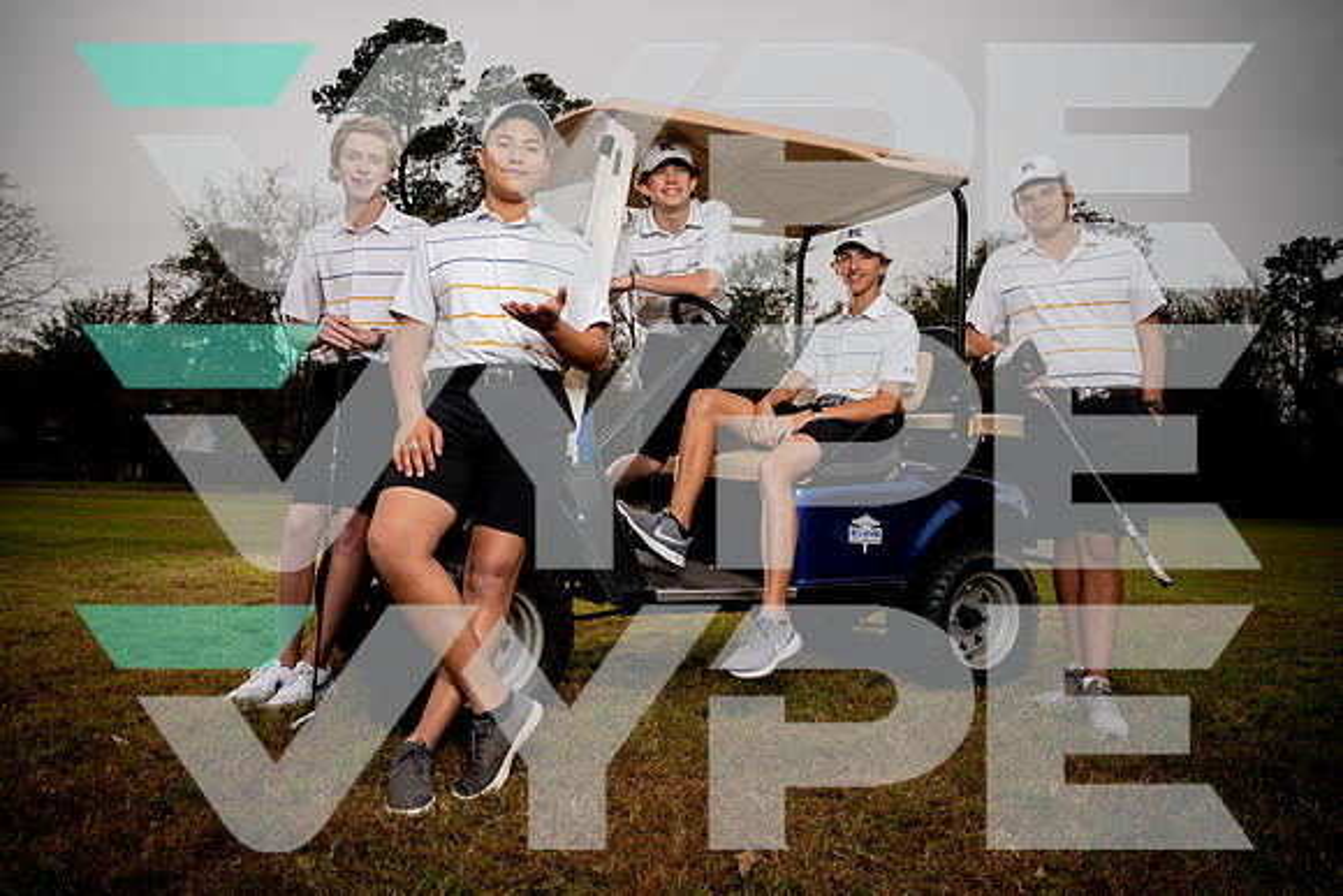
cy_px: 448
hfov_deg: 67.4
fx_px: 1007
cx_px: 672
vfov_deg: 48.0
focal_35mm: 27
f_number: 11
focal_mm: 27
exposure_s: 1/250
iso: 400
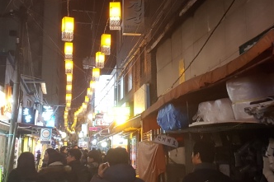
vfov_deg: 25.4
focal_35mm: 53
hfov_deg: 37.4
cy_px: 71
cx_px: 108
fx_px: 403
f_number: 1.7
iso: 400
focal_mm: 4.2
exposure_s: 1/60
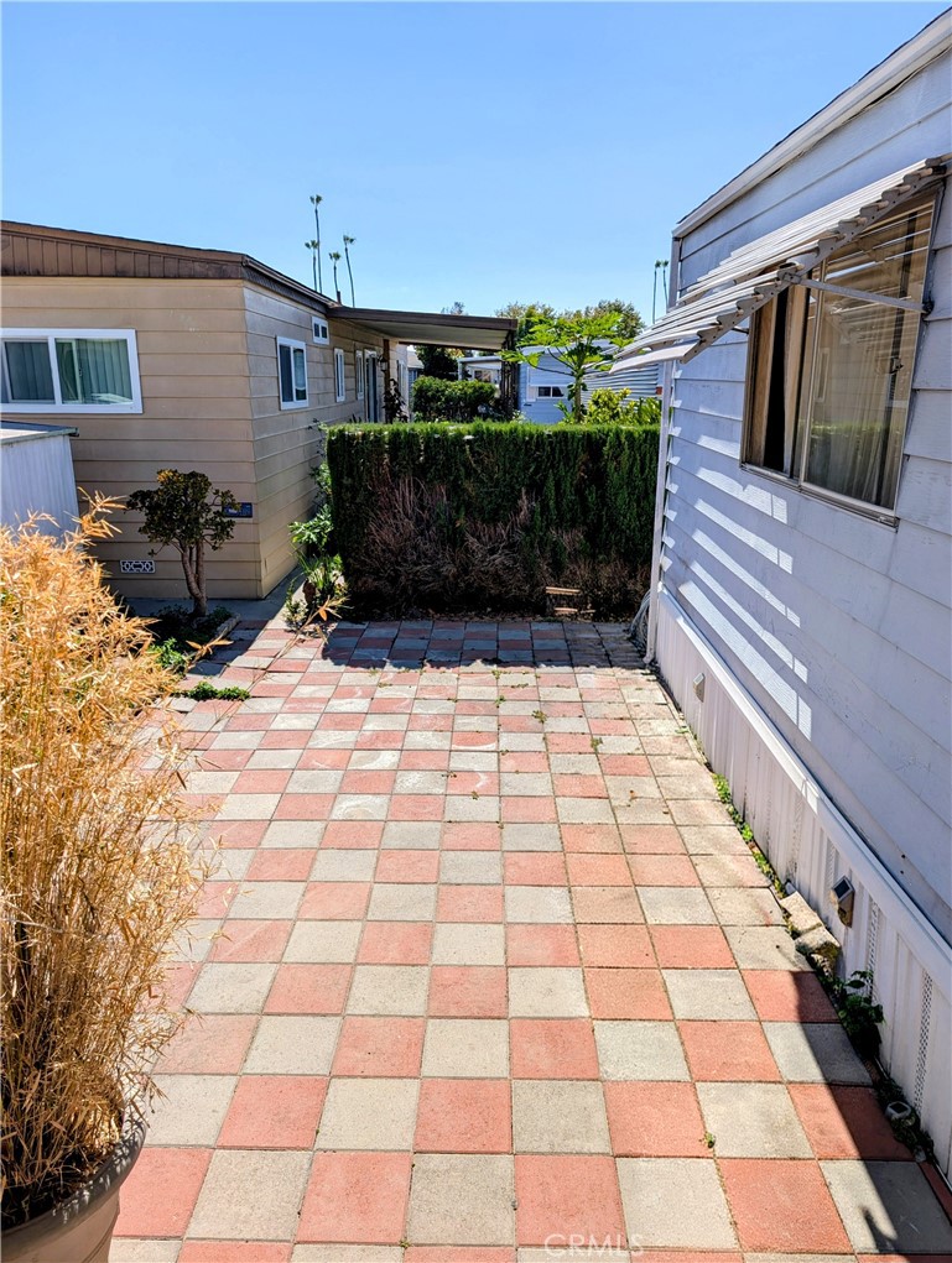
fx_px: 878
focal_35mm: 24
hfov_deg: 56.9
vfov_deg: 71.5
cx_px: 476
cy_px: 632
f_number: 1.68
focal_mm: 6.9
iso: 18
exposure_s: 1/1271
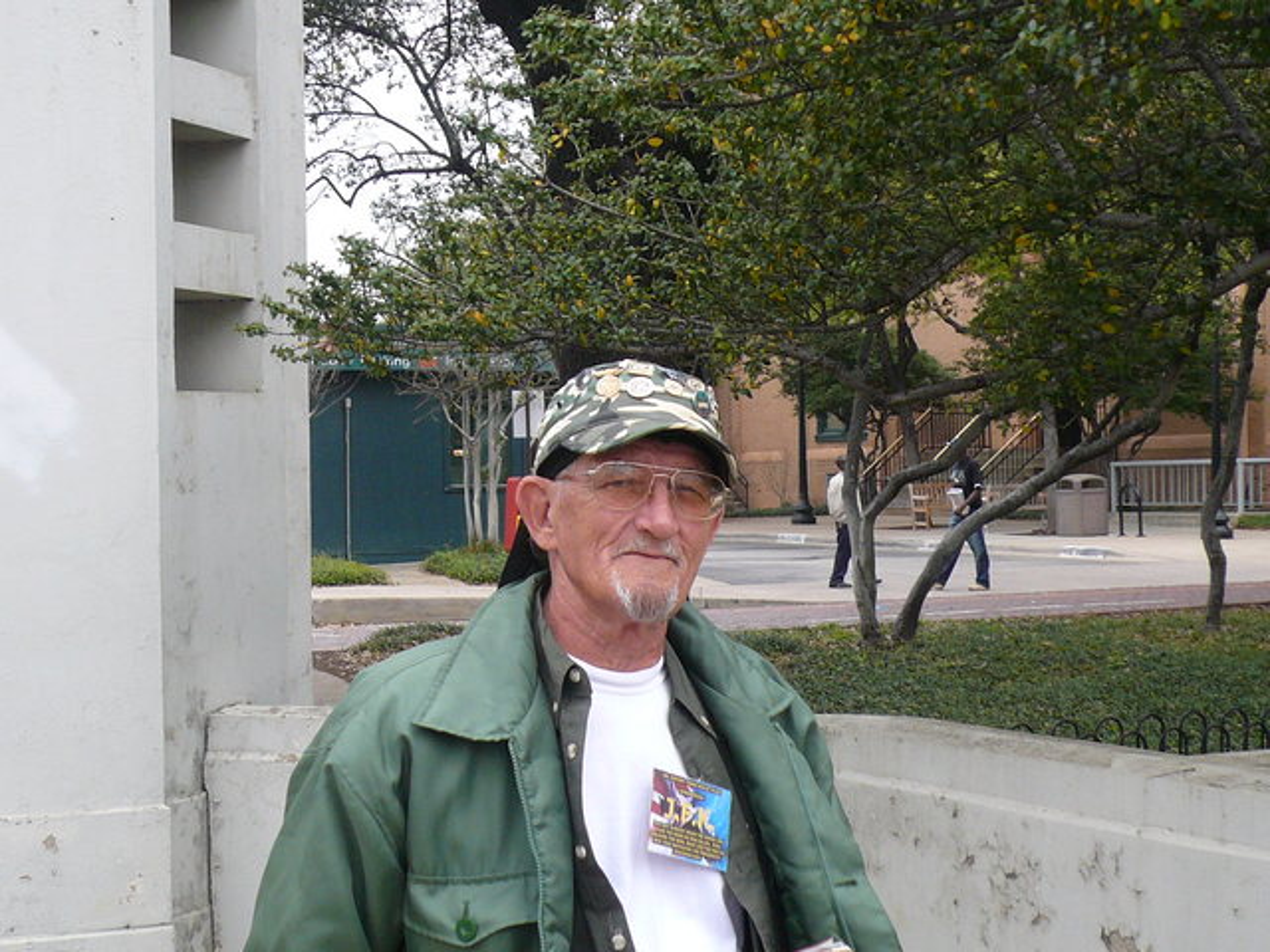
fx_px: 2531
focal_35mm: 69
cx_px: 635
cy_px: 476
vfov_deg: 21.3
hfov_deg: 28.2
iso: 100
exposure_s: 1/200
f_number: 3.5
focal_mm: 7.5
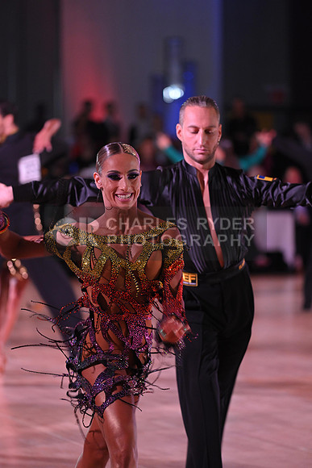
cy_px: 234
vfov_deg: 10.3
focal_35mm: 200
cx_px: 156
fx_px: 2598
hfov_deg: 6.9
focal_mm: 200
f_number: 4.5
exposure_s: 1/200
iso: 1600
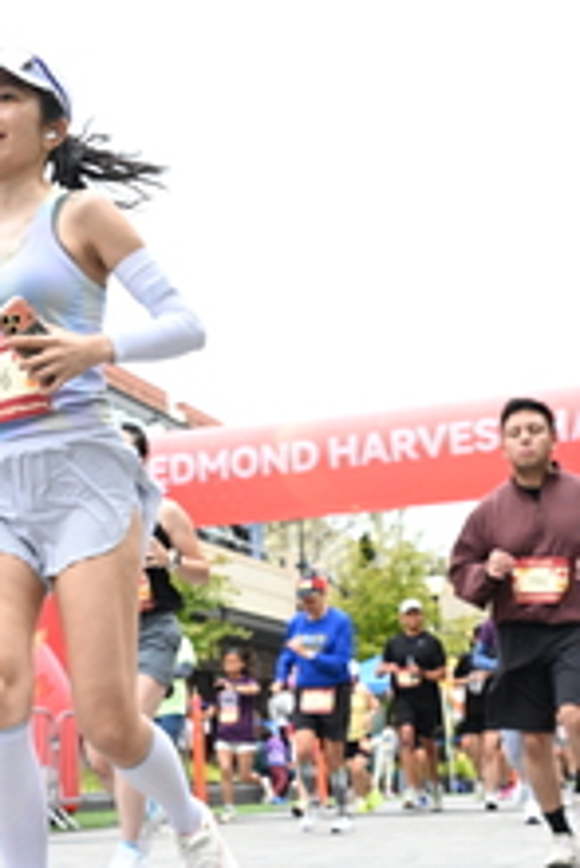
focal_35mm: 60
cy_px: 568
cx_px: 247
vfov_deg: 33.1
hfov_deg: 22.6
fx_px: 1448
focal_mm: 24
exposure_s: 1/640
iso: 2000
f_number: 4
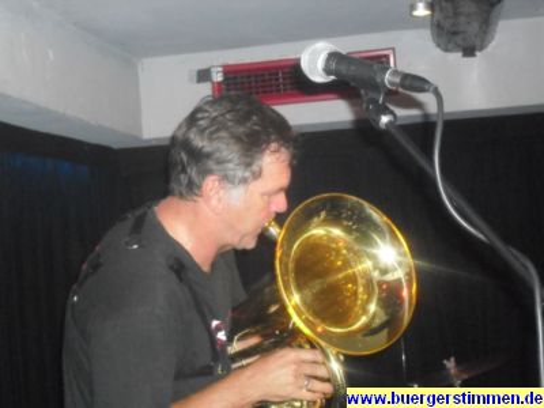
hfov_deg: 29.4
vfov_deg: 22.3
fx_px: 1037
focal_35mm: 66
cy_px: 204
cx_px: 272
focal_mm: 11.7
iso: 800
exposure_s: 1/60
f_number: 4.6
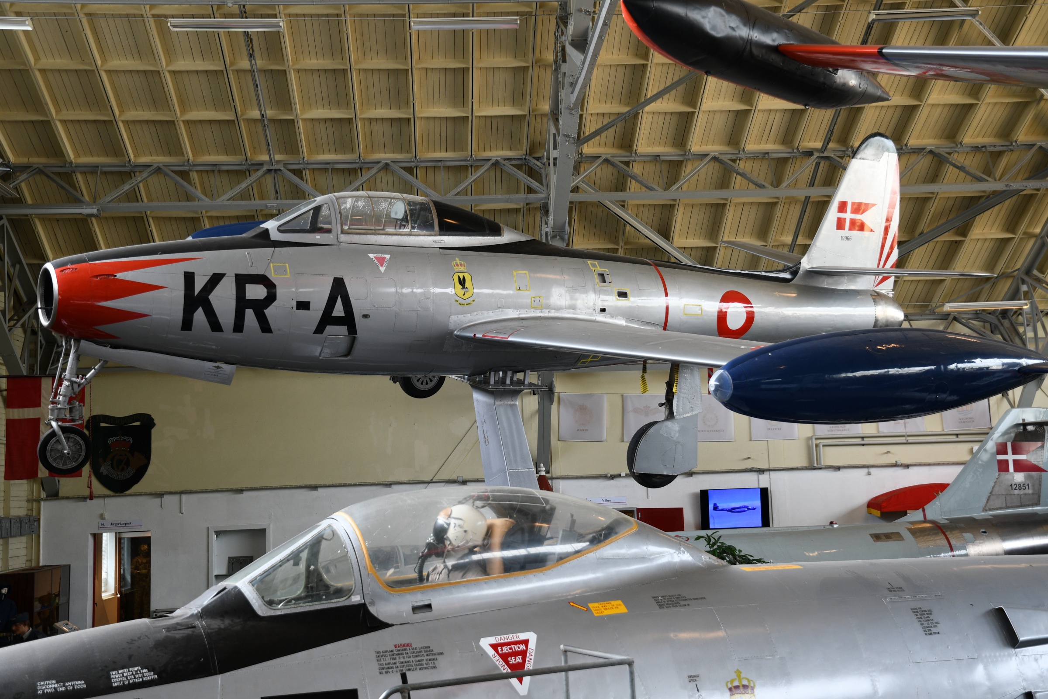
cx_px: 524
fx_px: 1339
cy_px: 350
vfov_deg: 29.2
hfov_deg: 42.7
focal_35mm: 46
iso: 320
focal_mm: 31
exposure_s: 1/80
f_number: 4.5
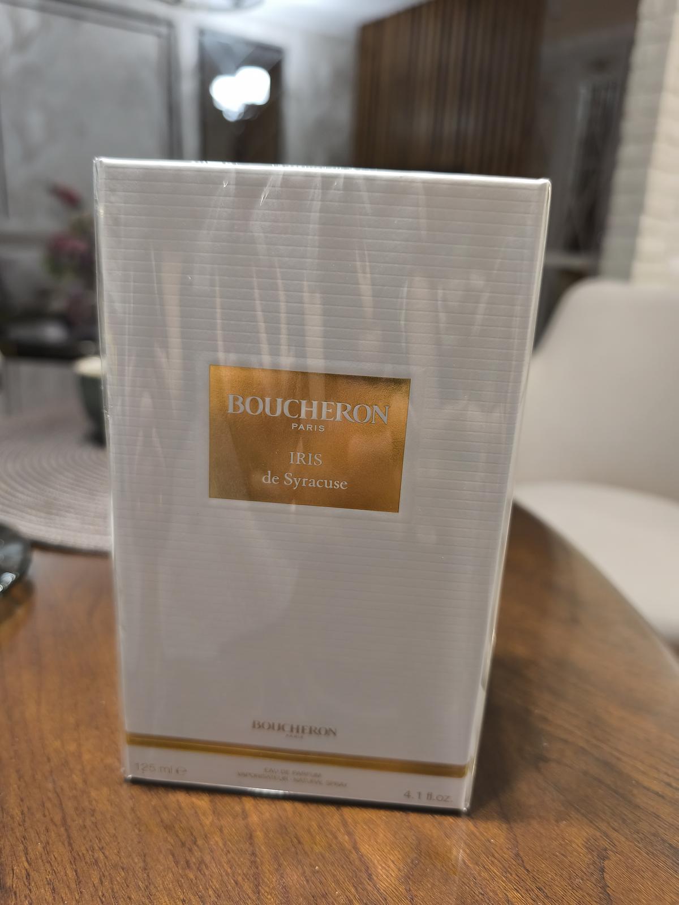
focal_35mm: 23
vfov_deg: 73.9
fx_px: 602
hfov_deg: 58.9
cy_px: 452
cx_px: 340
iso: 400
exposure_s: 1/50
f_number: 1.6
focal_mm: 6.57
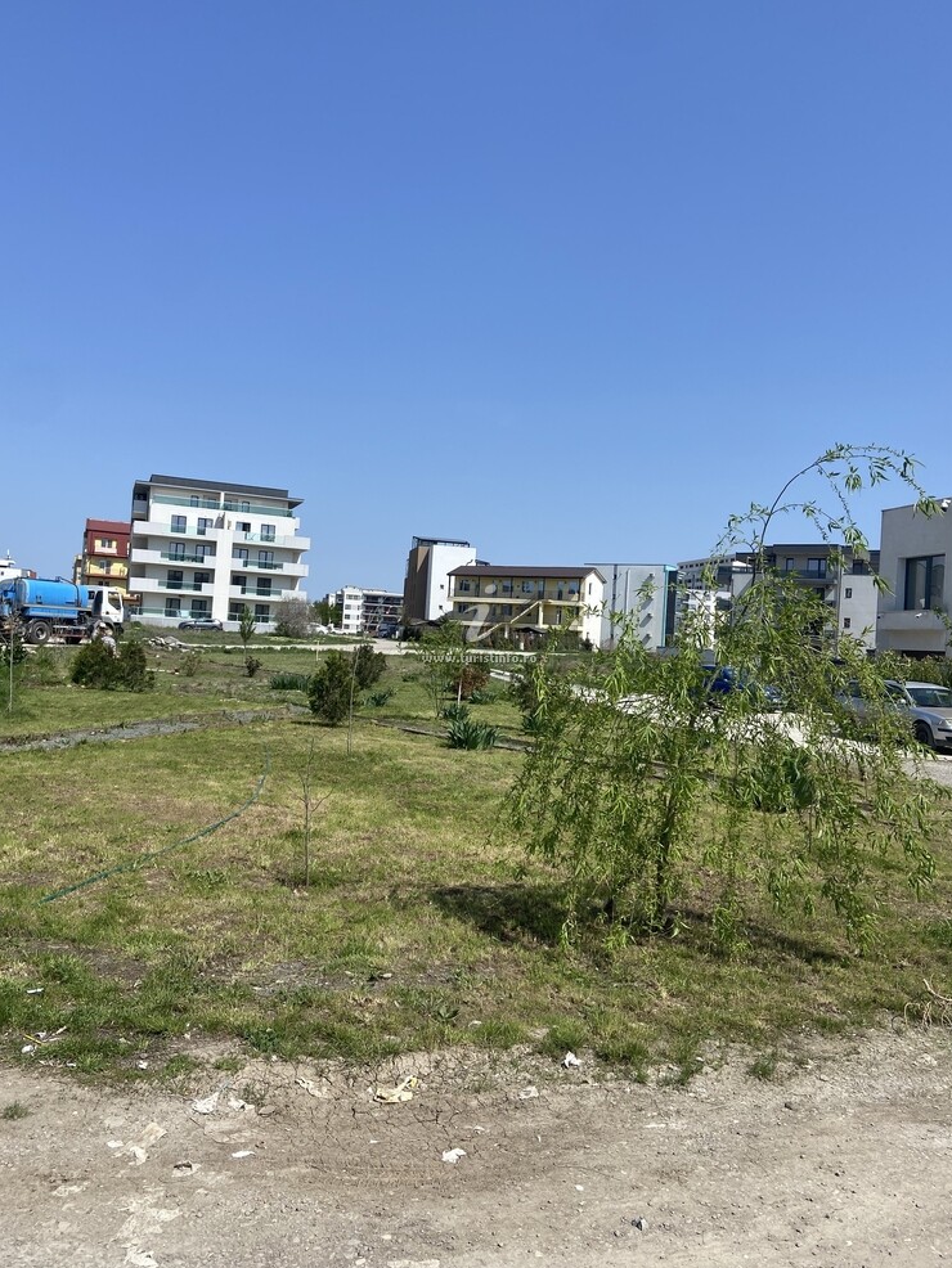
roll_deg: -3.3
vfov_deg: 65.3
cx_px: 472
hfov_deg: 51.4
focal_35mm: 27
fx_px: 990
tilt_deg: +1.9
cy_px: 615
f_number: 1.8
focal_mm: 4.25
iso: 32
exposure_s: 1/3846
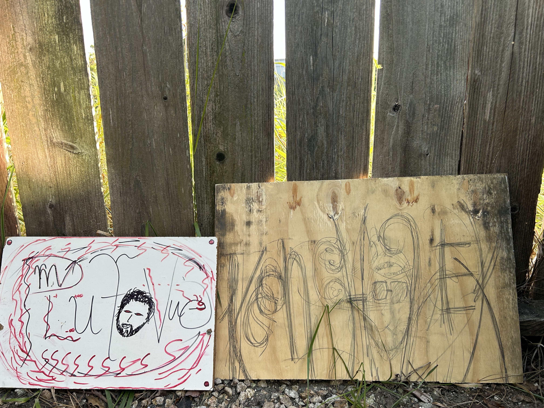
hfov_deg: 67.3
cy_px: 204
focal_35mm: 26
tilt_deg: -15.1
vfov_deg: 53.1
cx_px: 272
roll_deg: +0.5
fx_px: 409
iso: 50
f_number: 1.5
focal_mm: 5.7
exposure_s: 1/121
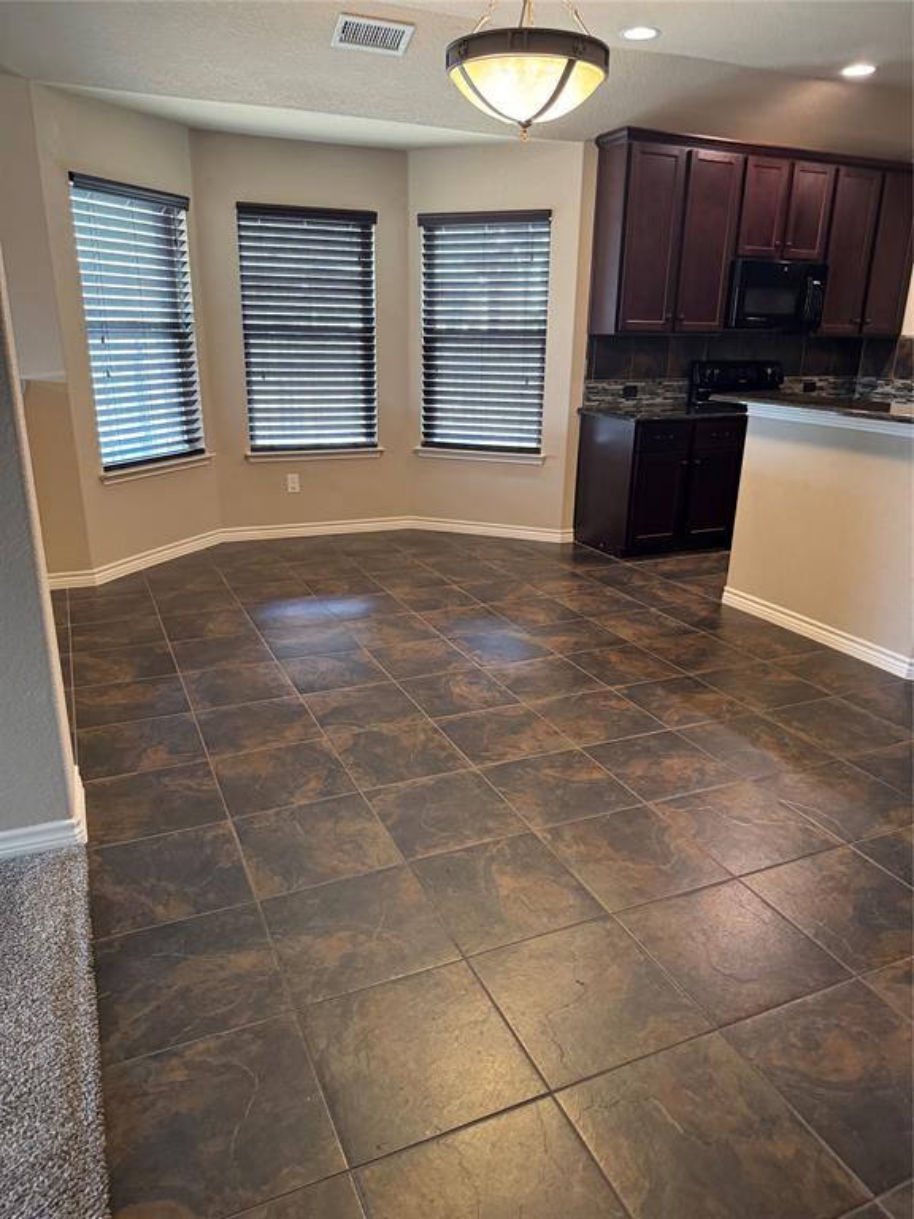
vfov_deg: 71.6
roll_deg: -1.0
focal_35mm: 24
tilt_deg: -17.4
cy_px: 610
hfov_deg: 56.8
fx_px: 845
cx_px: 457
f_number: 1.78
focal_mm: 6.76
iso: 640
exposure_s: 1/60
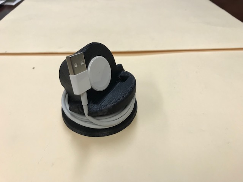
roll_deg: -0.6
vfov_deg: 49.7
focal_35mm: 28
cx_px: 122
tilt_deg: -38.6
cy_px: 91
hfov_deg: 63.4
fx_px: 197
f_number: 1.8
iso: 25
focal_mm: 3.99
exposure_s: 1/60
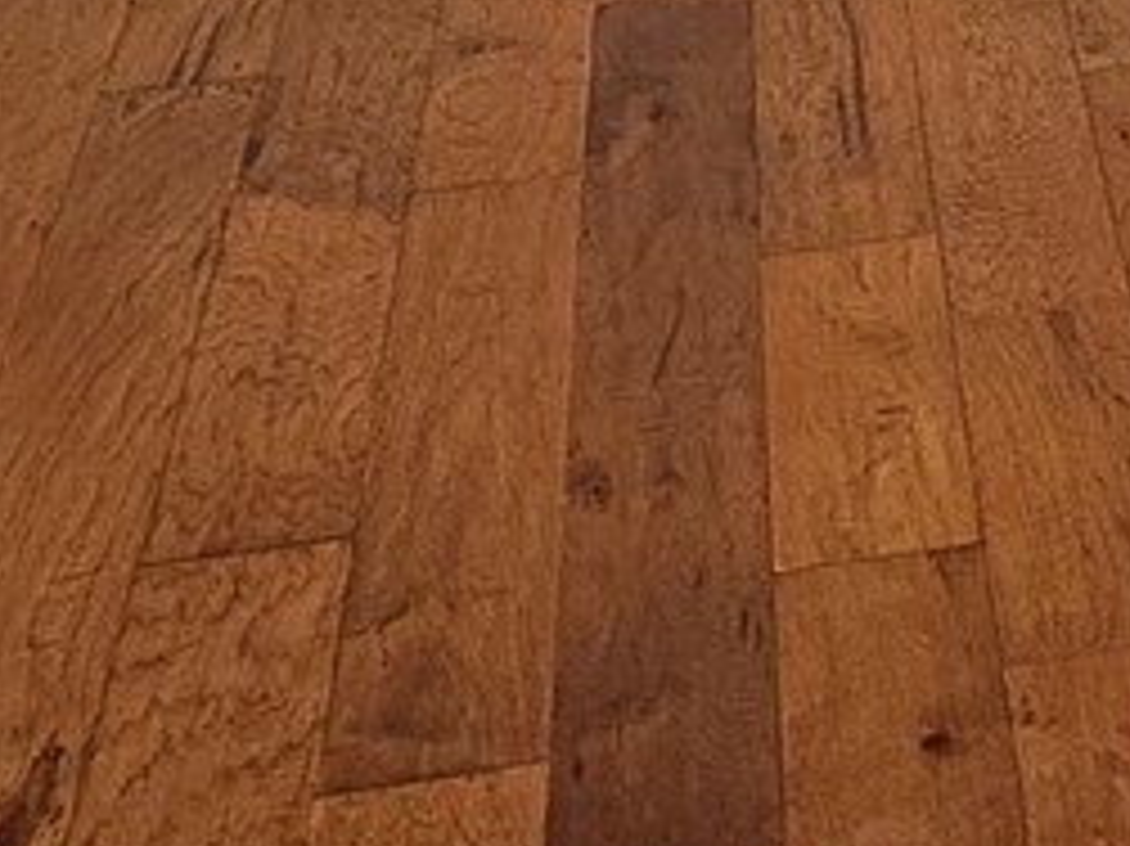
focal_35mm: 153
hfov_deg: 12.2
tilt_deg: -0.2
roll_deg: +0.2
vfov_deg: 8.4
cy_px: -1503
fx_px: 4992
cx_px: 1756
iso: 200
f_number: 1.78
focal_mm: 6.76
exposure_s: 1/120
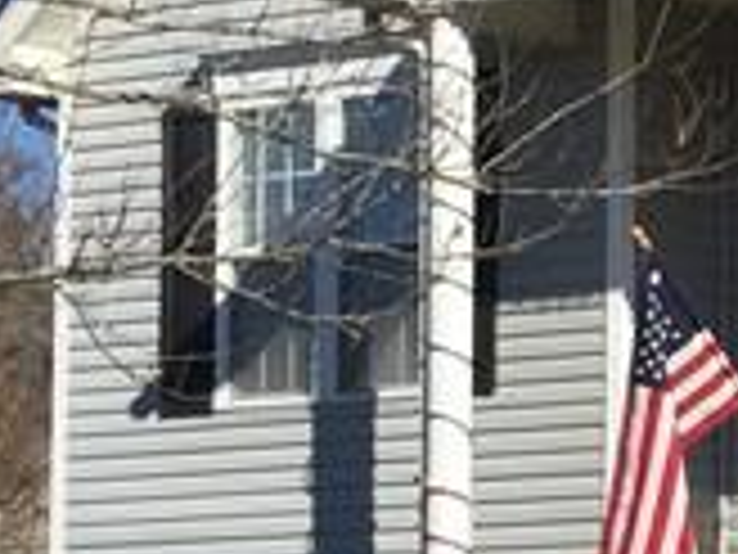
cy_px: 531
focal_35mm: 181
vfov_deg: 8.2
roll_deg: +0.3
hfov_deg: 9.7
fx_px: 3859
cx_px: 1746
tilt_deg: +1.5
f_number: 2.2
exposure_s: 1/2639
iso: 32
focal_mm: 4.15
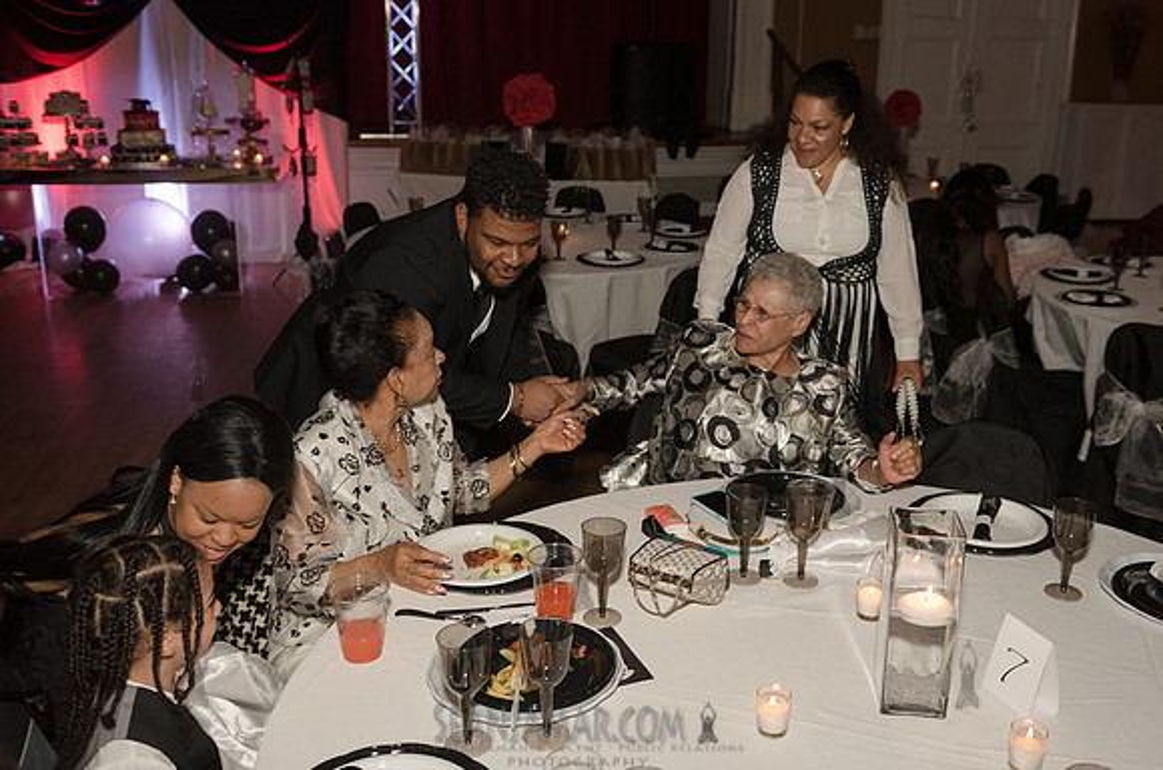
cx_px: 644
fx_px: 1146
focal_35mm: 36
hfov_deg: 53.7
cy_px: 339
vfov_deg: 37.1
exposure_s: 1/320
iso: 2000
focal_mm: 32
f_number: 3.5
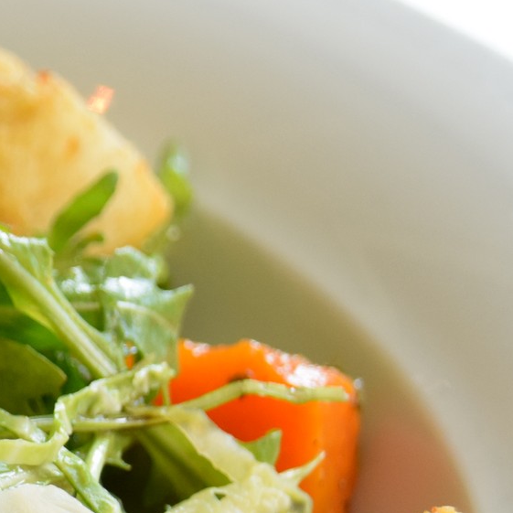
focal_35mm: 216
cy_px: 510
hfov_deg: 7.9
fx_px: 3622
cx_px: -305
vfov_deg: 8.1
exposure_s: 1/125
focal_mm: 44
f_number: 5.6
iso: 800
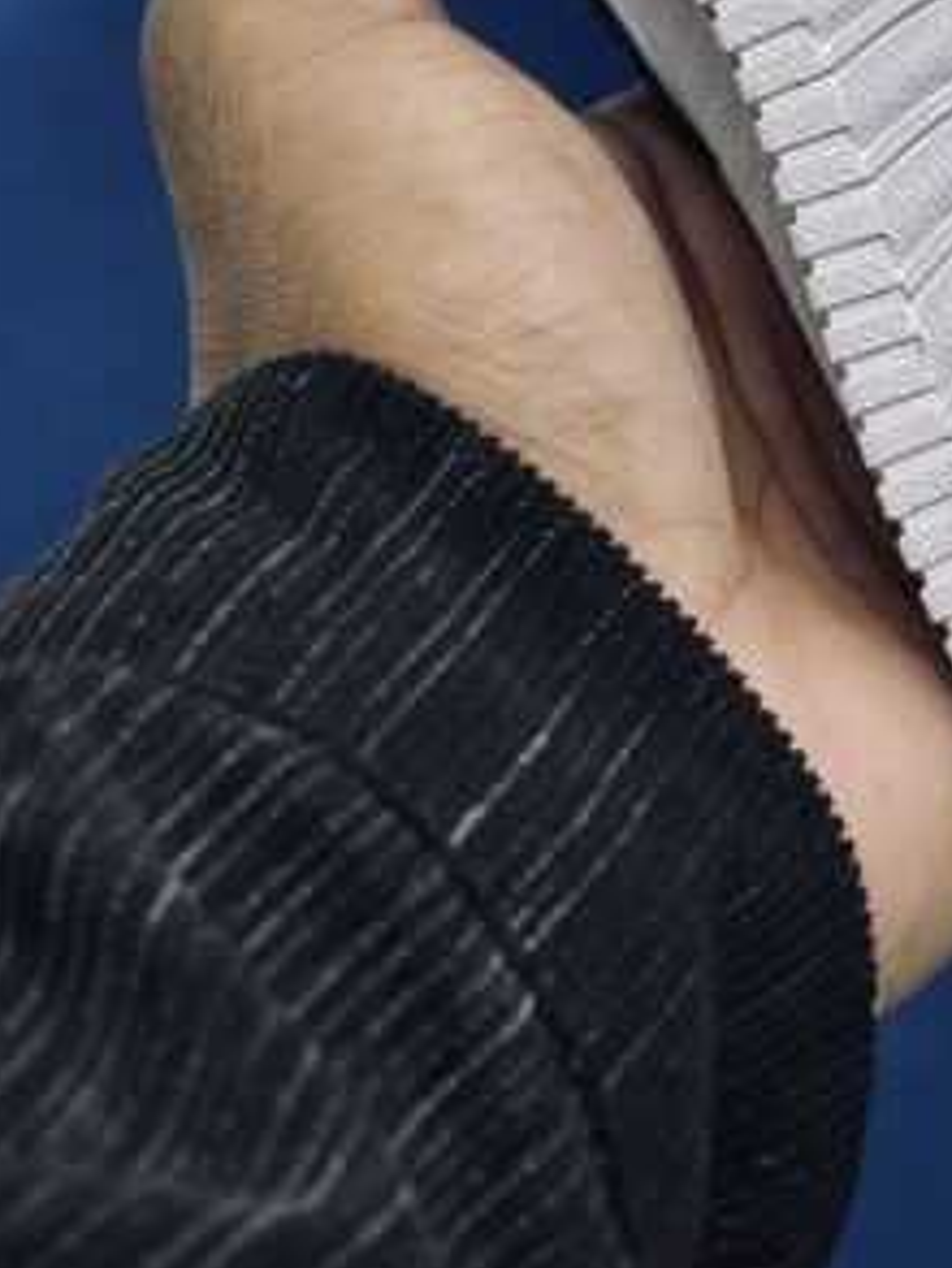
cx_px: 1065
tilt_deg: -50.4
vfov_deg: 12.6
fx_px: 5606
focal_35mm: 153
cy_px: -210
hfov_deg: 9.6
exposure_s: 1/136
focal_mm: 6.86
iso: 64
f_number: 1.78
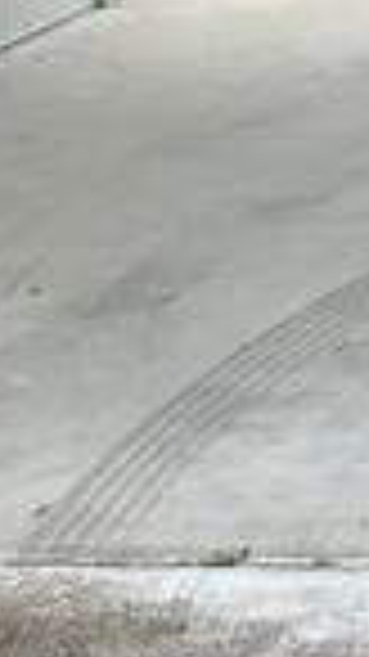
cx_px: 1242
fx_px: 3448
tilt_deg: +1.8
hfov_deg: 5.6
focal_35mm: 198
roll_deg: +0.1
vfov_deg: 10.1
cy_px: -652
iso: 50
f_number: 1.5
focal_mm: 5.7
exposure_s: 1/476
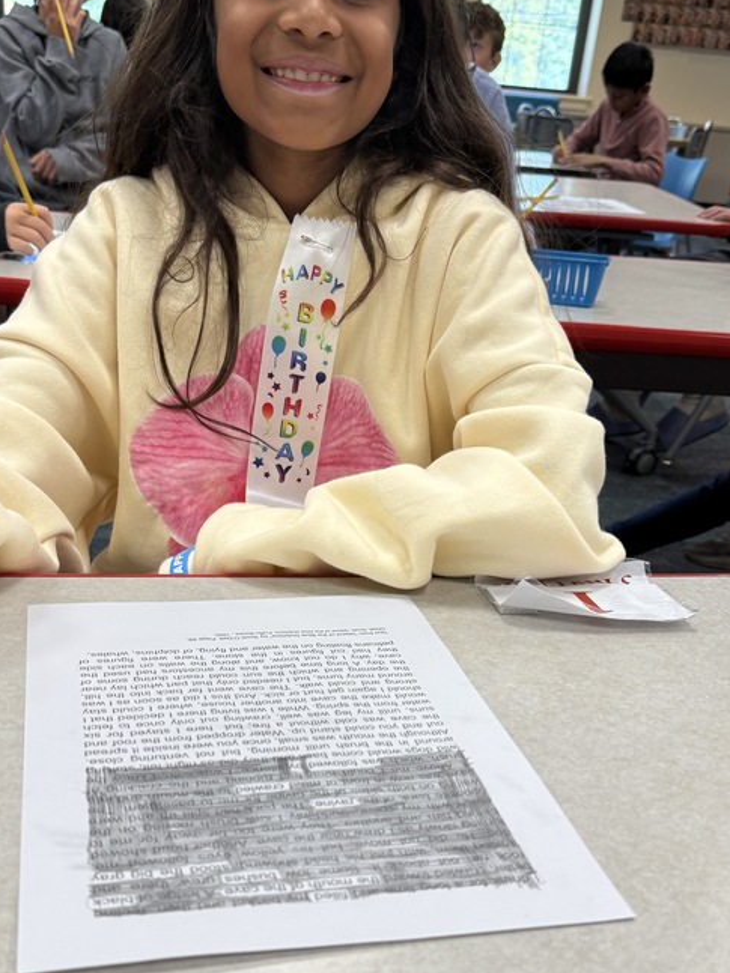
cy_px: 602
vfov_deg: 48.6
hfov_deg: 37.7
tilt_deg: -25.9
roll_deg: -5.6
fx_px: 1069
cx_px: 333
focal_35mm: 38
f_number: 1.78
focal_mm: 6.76
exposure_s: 1/120
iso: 125
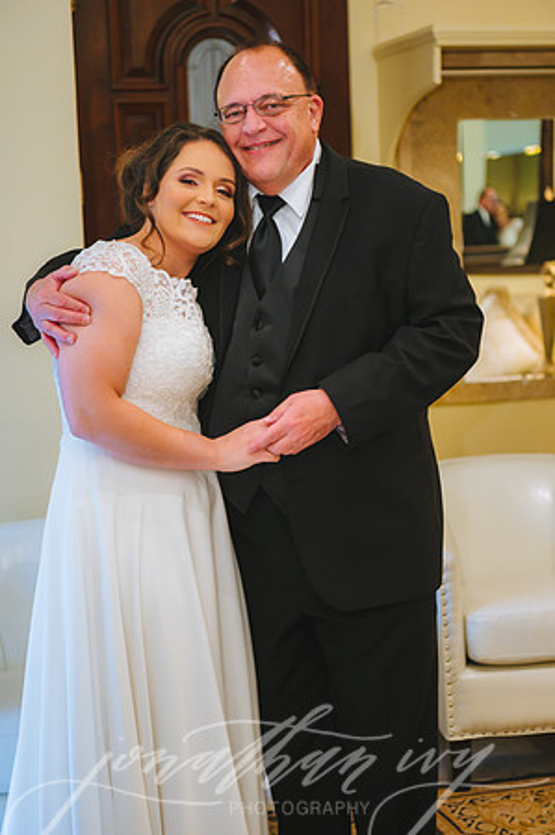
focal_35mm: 65
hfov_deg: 20.9
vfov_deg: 31.0
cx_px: 278
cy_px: 418
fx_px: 1506
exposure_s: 1/320
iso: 2000
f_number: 2.8
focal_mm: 65
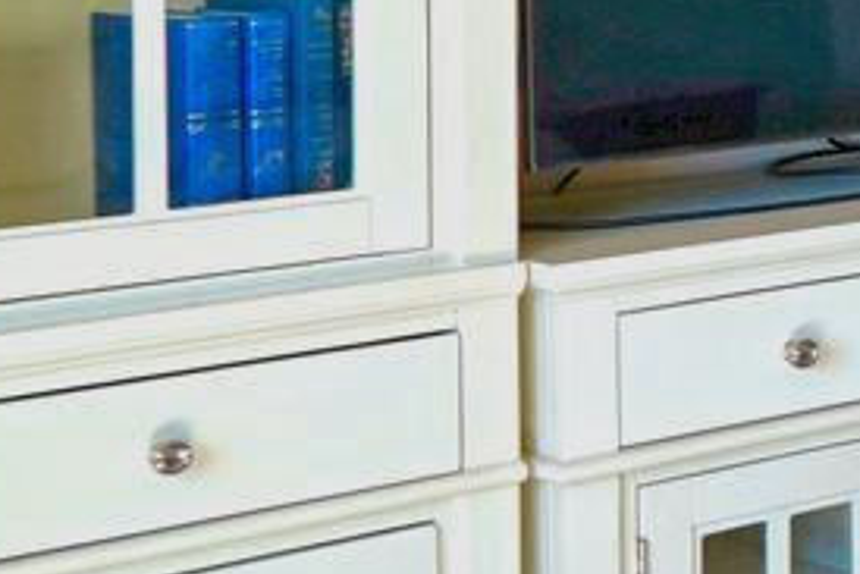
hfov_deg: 13.0
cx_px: 2166
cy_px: -179
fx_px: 2677
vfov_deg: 11.9
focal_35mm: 112
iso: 100
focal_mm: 10
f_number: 2.8
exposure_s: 1/30
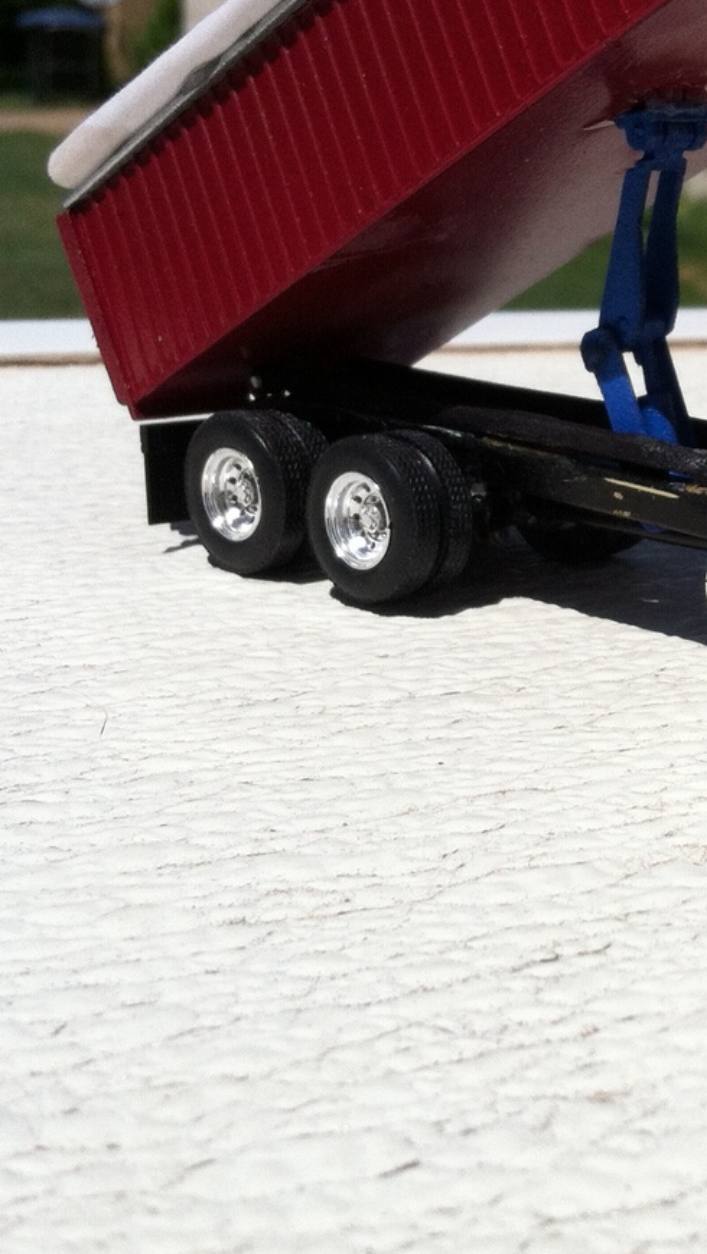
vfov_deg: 30.1
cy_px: 492
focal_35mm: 70
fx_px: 2331
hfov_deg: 16.5
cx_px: 873
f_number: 2.8
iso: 80
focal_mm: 3.85
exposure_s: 1/4286
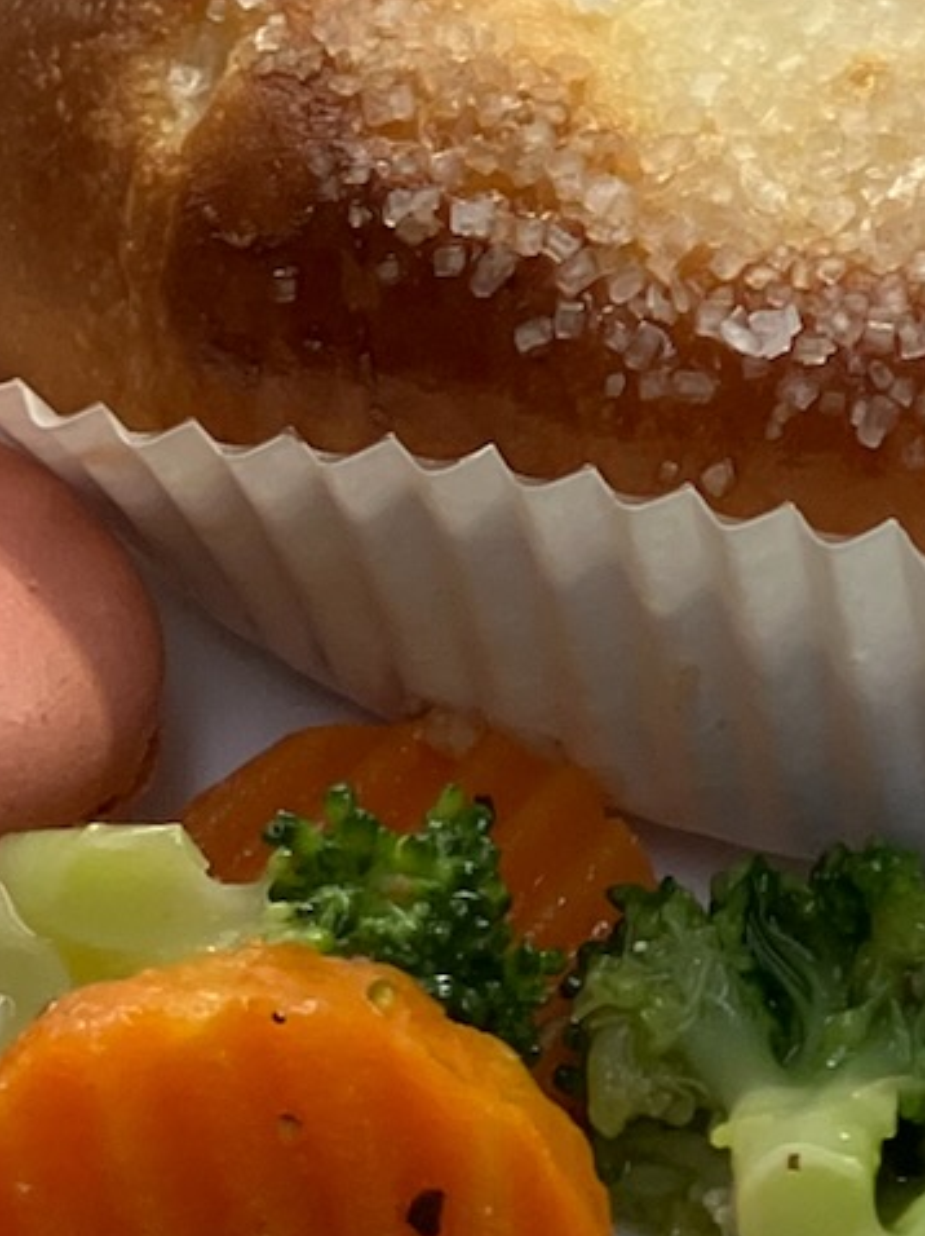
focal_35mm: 120
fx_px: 4279
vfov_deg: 15.3
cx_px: 1176
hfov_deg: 12.0
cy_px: -556
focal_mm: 3.99
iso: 80
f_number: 1.8
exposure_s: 1/100
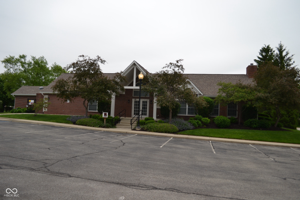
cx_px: 150
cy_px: 100
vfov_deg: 47.9
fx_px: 225
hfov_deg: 67.4
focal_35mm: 27
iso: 100
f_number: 4
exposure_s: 1/160
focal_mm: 18
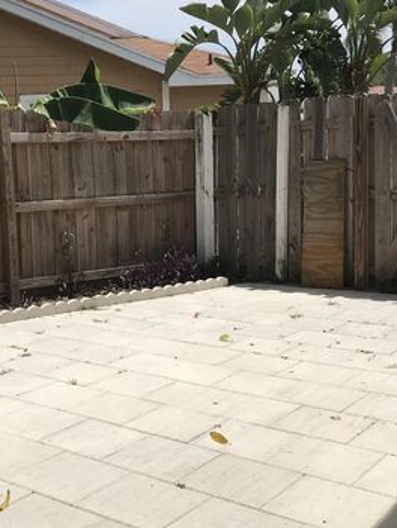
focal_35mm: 51
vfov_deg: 37.4
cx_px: 101
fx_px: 778
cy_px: 224
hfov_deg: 28.2
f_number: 1.8
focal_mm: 3.99
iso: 20
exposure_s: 1/3300
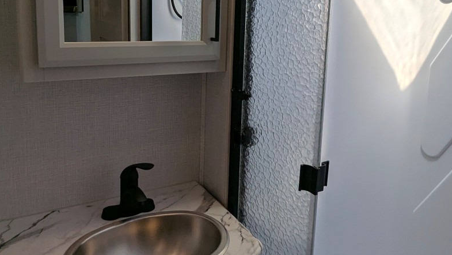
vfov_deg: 37.0
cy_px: 68
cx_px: 224
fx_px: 372
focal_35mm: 31
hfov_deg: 62.6
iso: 41
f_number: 2.2
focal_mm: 2.35
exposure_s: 1/531
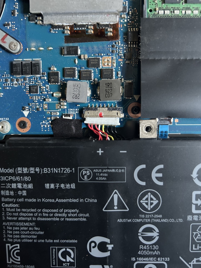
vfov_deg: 67.3
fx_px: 201
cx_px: 100
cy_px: 134
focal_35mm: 26
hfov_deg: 53.1
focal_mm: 5.7
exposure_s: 1/31
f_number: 1.5
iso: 640
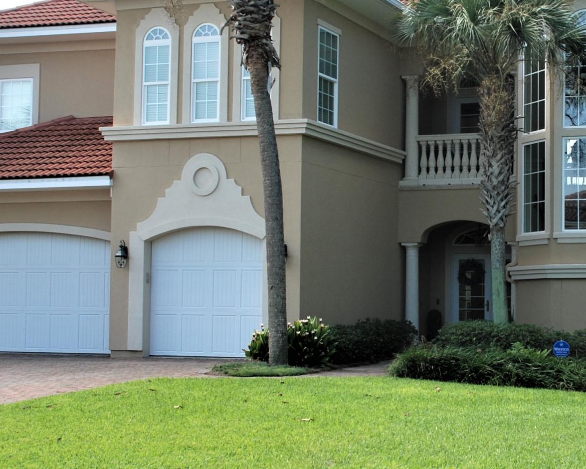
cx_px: 483
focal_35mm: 72
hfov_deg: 25.9
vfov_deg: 21.3
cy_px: 236
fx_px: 1249
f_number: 6.3
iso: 100
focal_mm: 20
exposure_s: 1/160
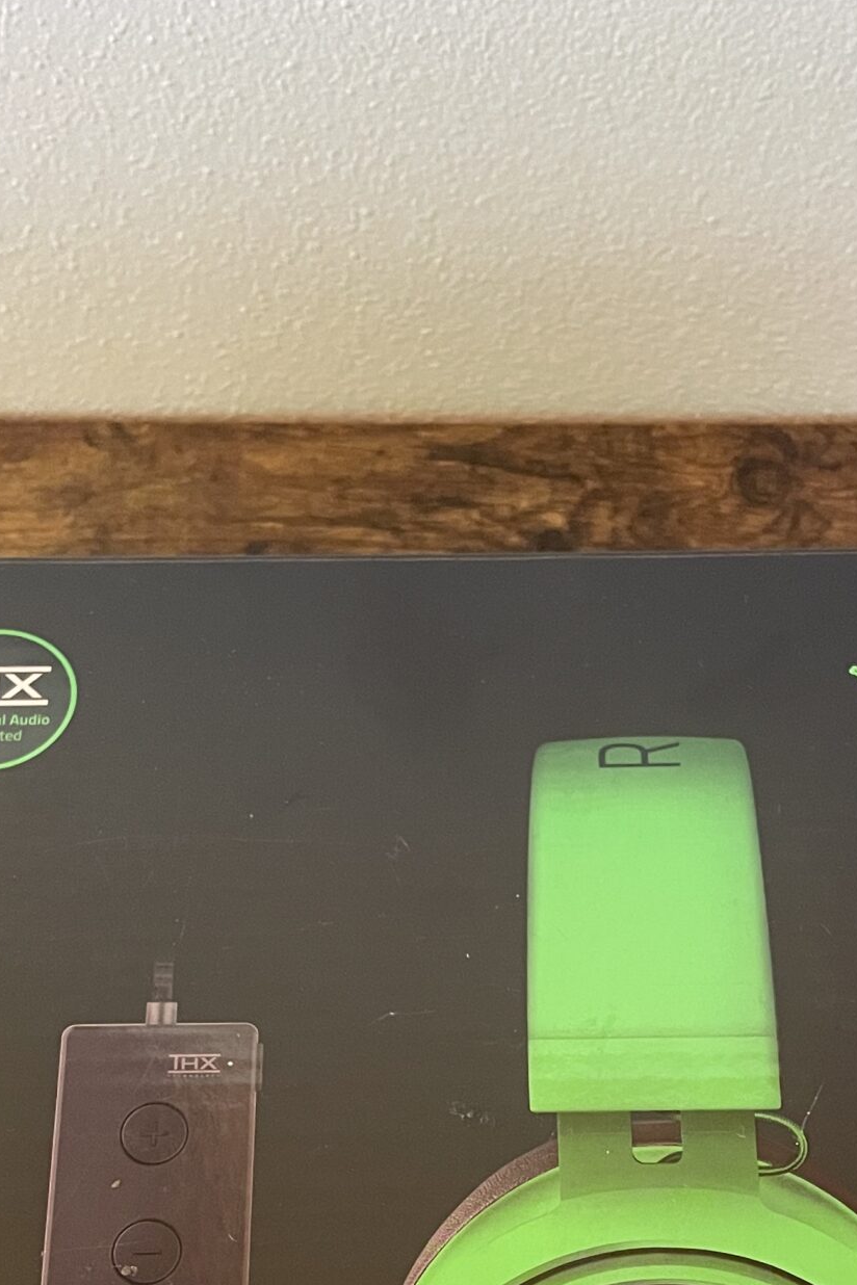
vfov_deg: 33.6
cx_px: 455
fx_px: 2000
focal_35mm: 56
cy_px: 1169
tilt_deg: -66.3
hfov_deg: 24.2
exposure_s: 1/56
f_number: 1.6
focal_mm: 4.2
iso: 500
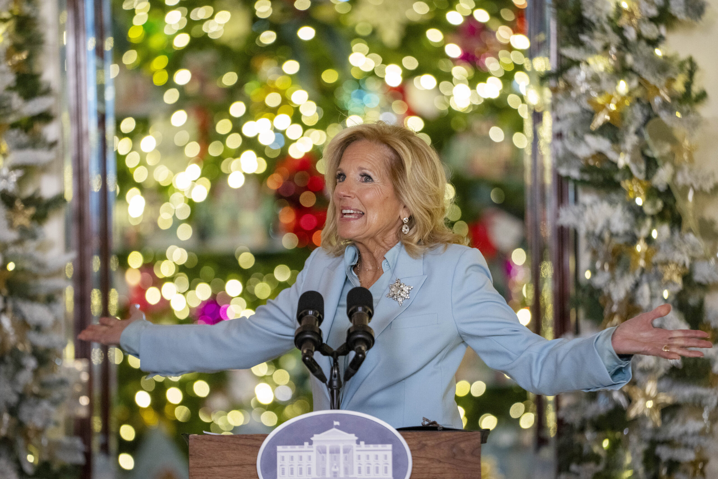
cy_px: 240
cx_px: 359
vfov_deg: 6.9
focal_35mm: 200
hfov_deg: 10.3
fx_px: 3989
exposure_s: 1/400
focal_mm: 200
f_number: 3.2
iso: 3200
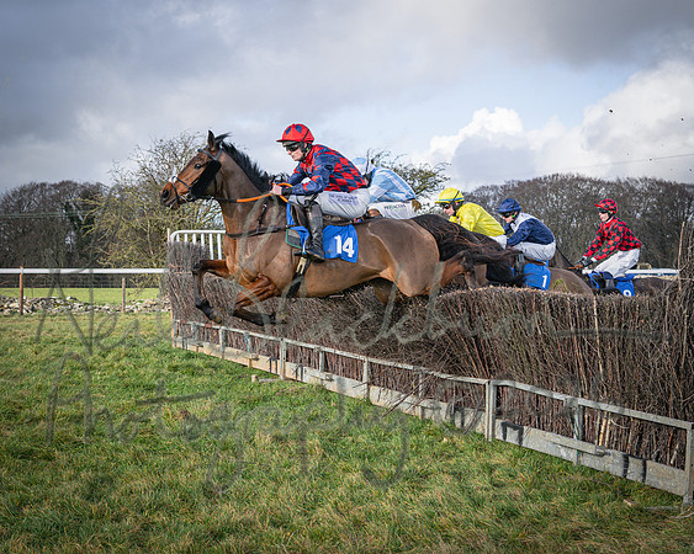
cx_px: 281
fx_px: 1085
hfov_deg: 35.4
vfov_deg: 28.6
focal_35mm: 53
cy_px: 319
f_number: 4
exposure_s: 1/1600
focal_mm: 35
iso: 400
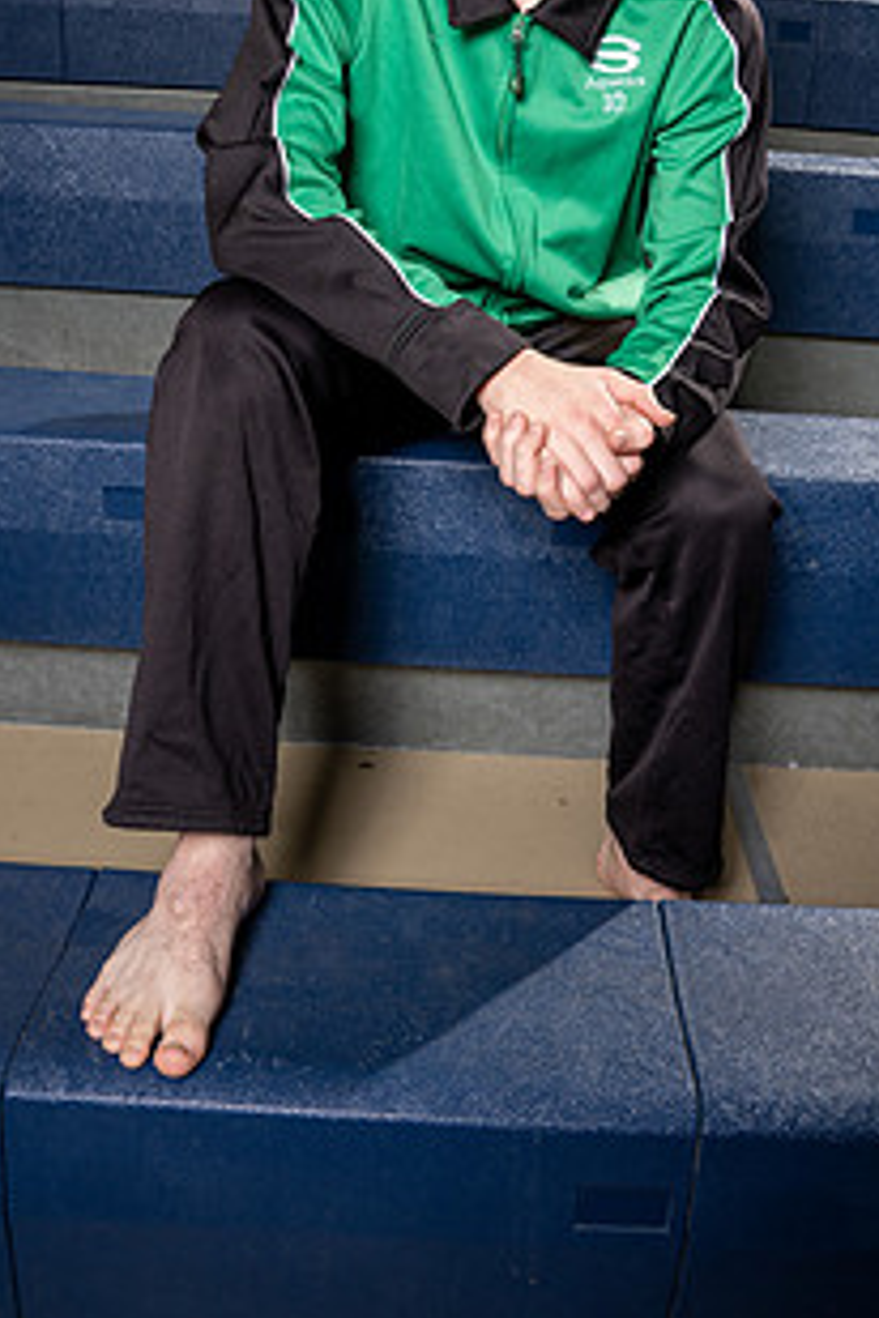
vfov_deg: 53.3
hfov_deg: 37.8
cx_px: 486
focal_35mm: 35
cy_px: 435
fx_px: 1282
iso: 800
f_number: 8
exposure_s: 1/250
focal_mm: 24
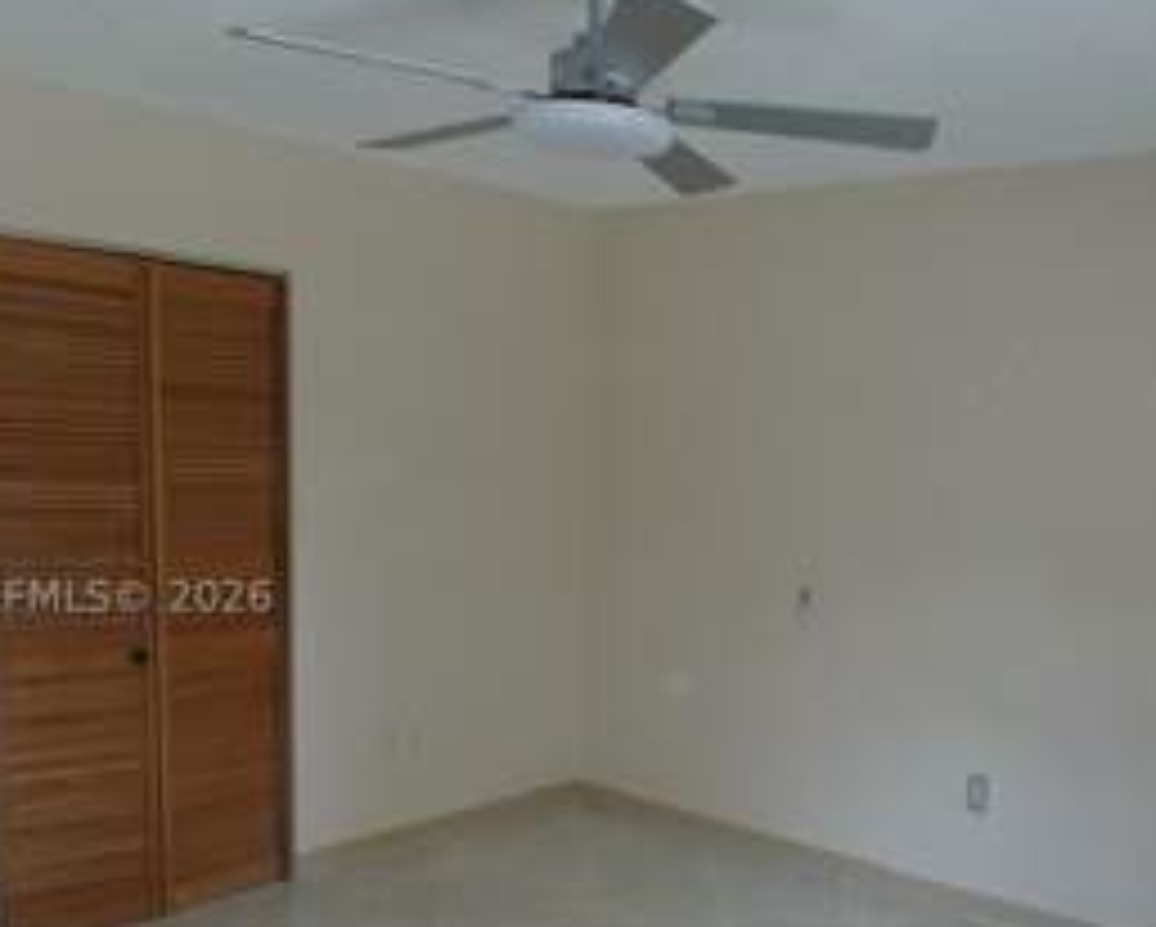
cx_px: 751
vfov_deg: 41.9
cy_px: 594
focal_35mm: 35
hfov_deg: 50.7
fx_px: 1198
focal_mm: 7.6
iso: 125
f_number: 2
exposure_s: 1/160
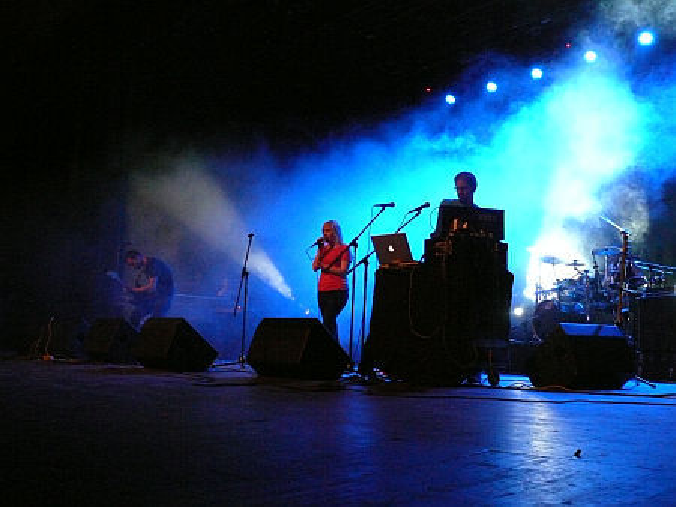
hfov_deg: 52.6
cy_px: 254
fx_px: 684
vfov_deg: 40.7
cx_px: 338
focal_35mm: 35
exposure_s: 1/30
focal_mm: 7.4
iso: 800
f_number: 2.8
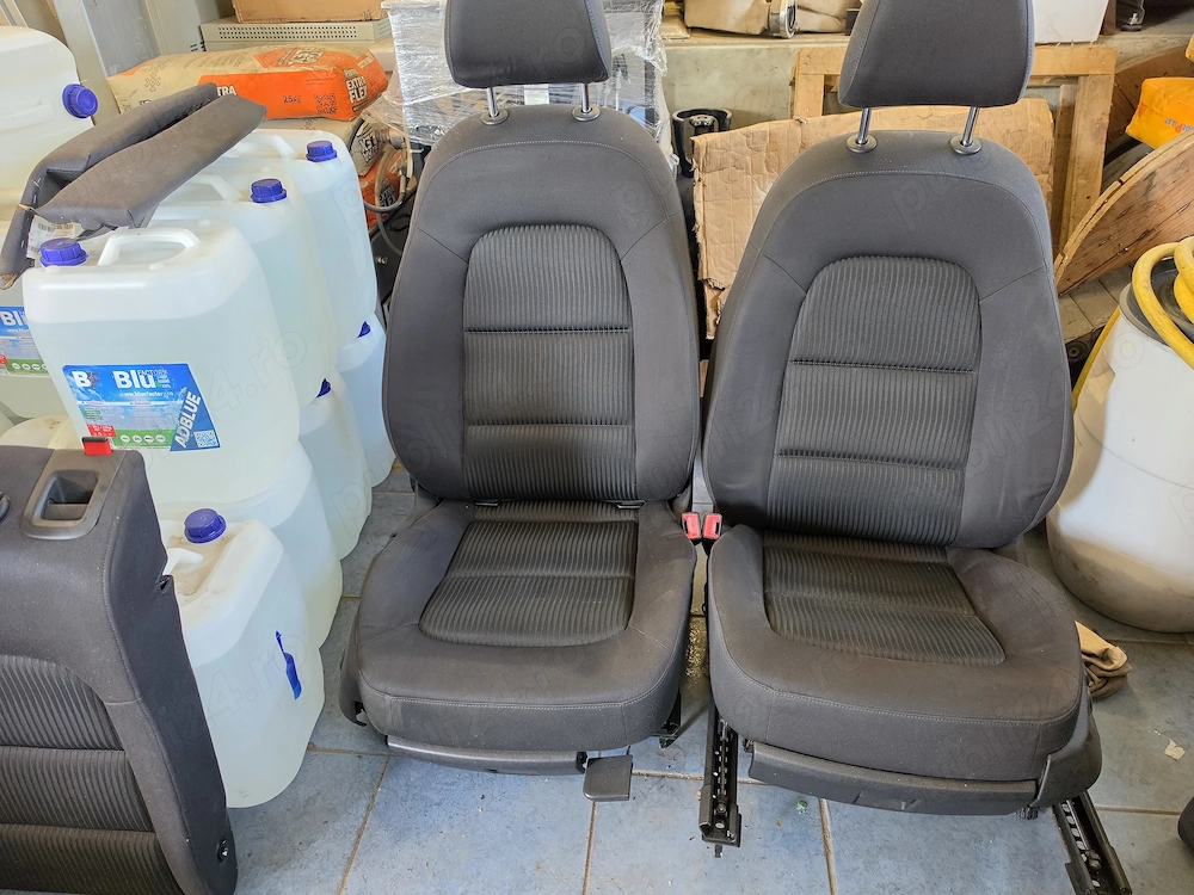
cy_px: 448
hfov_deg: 73.9
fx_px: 793
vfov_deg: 58.9
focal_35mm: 23
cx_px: 597
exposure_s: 1/100
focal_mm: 6.5
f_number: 1.4
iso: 400
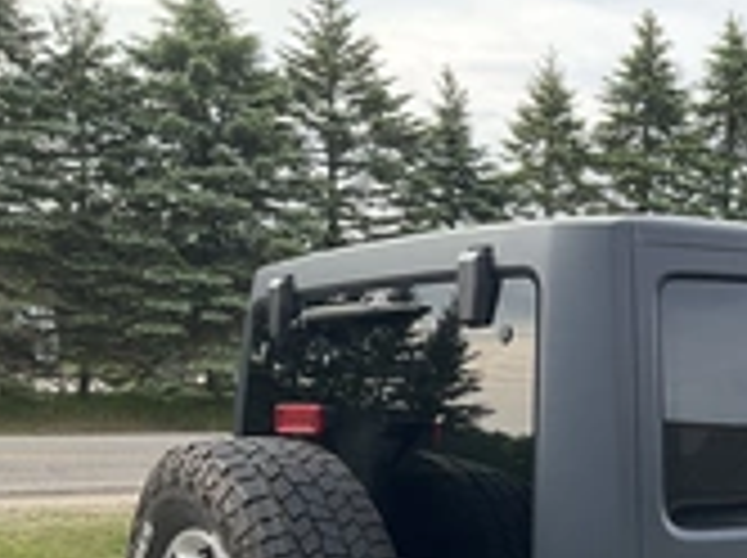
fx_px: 1508
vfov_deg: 19.8
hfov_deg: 25.7
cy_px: 657
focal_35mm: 70
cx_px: 828
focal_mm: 3
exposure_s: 1/469
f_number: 1.8
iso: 25
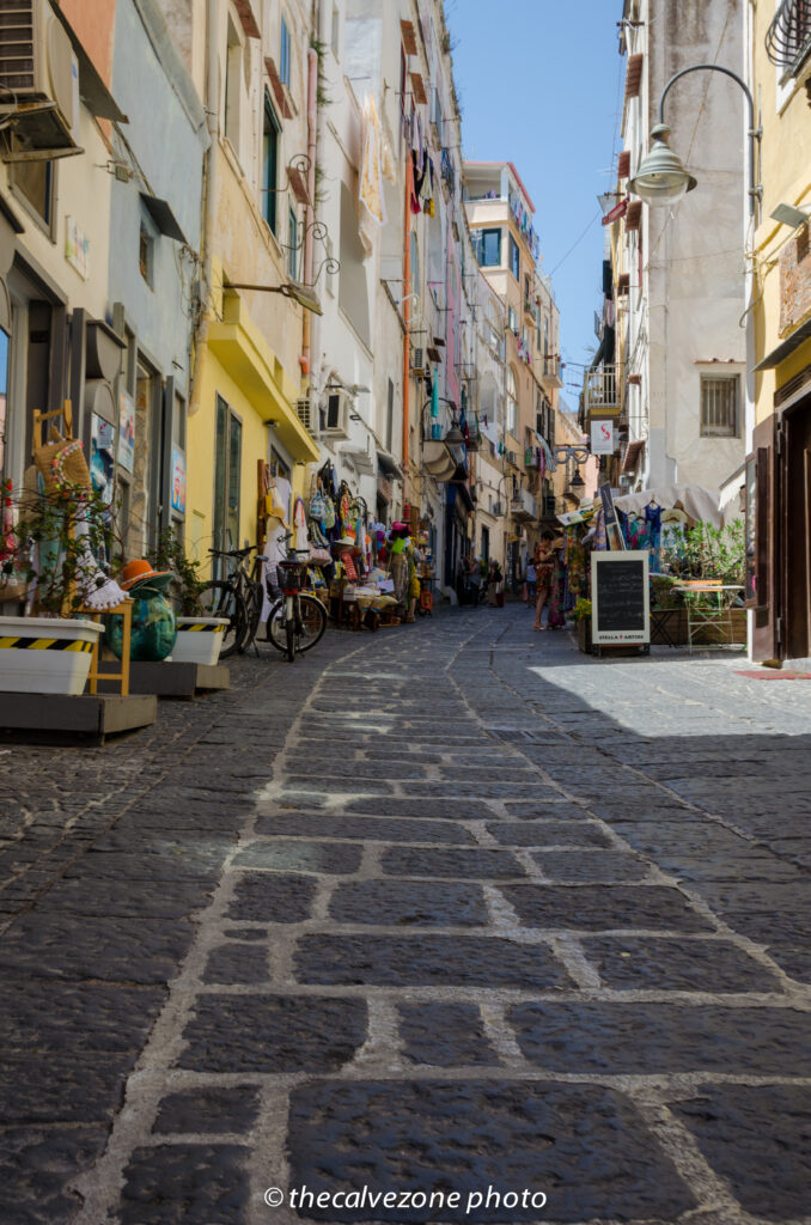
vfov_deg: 49.6
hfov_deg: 34.1
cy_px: 612
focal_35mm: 39
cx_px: 406
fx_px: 1324
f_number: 11
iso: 200
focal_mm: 26
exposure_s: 1/160
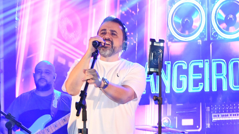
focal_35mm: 142
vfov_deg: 8.4
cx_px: 180
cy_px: 185
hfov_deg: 15.1
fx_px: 900
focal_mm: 30
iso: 800
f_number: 4
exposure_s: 1/60
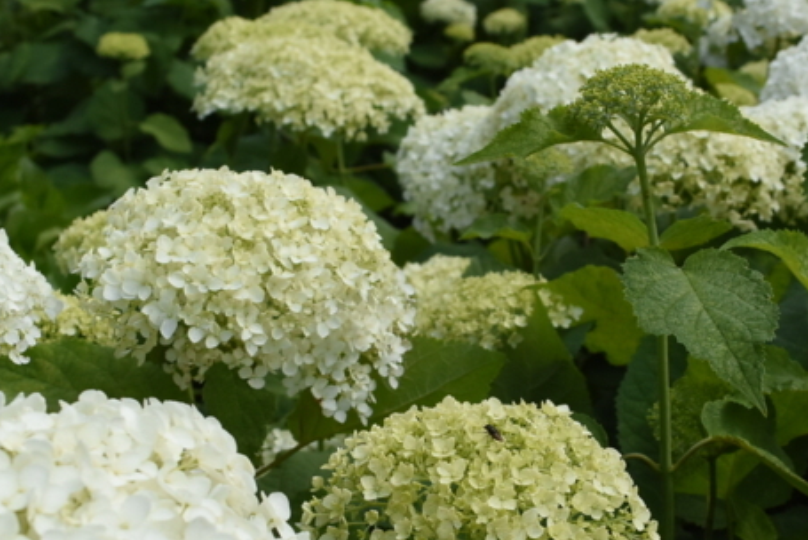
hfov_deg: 24.7
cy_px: 375
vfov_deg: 16.8
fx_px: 1819
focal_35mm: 81
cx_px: 643
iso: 500
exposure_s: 1/1250
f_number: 8
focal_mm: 24
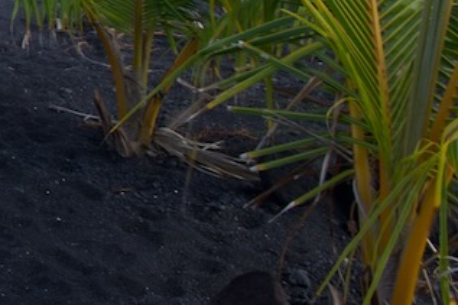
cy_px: -114
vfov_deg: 13.5
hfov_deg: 16.4
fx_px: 1233
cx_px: -438
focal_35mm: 97
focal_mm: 24
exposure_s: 1/50
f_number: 11
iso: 64
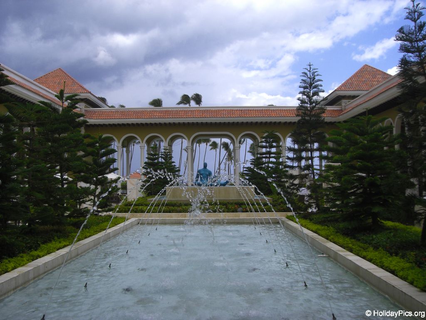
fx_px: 468
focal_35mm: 38
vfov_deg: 37.7
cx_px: 213
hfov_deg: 49.0
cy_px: 160
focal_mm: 6.2
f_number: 8
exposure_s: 1/160
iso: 64
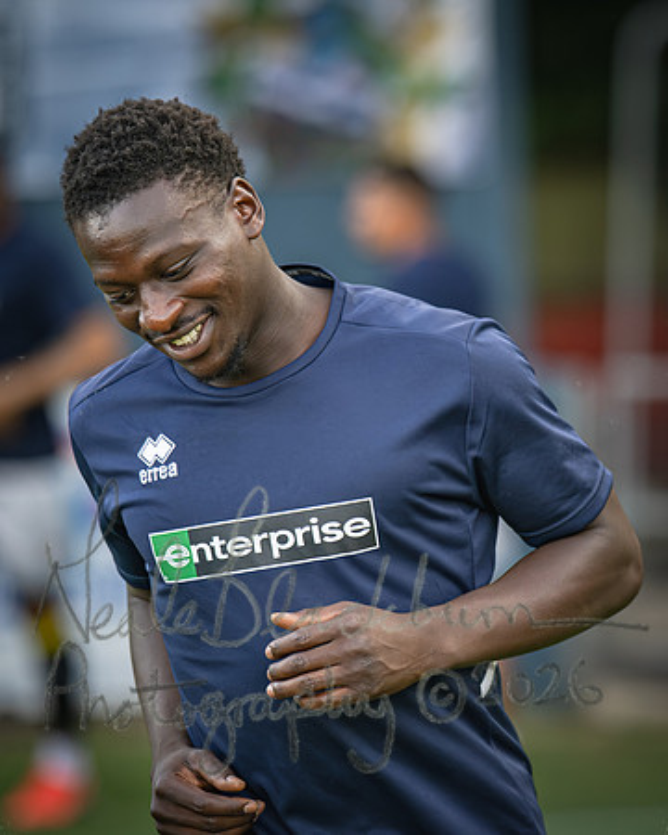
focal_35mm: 298
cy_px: 403
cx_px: 444
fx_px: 7353
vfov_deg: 6.5
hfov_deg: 5.2
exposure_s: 1/2000
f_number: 1.8
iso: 400
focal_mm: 135
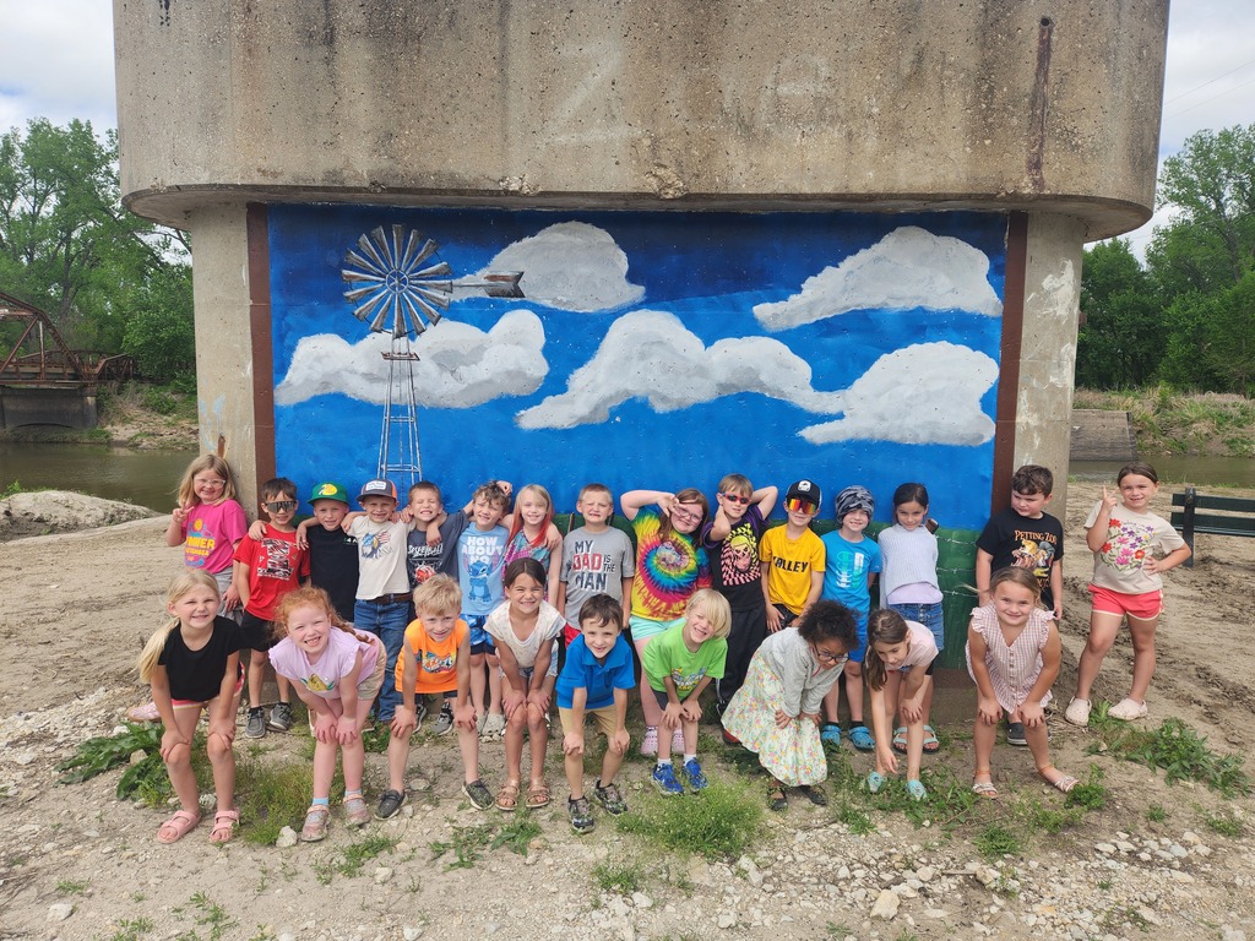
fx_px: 834
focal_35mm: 23
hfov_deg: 73.9
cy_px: 470
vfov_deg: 58.9
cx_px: 628
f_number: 1.8
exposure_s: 1/1096
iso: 20
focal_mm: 5.4
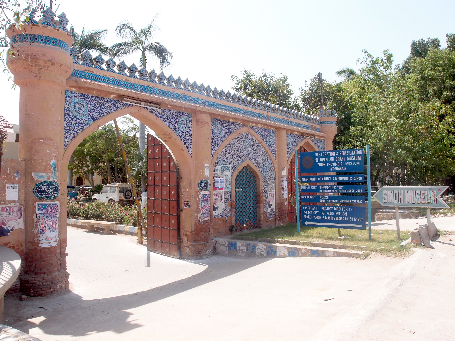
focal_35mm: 28
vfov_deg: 49.7
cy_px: 170
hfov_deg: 63.4
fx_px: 368
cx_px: 228
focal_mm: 6
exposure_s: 1/640
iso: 100
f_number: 3.5
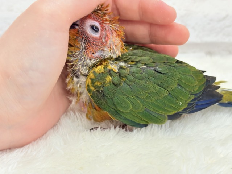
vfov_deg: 28.0
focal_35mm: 52
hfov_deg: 36.8
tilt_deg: -19.0
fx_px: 349
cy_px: 87
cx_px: 116
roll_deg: +1.4
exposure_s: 1/100
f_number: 1.6
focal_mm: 5.96
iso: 160
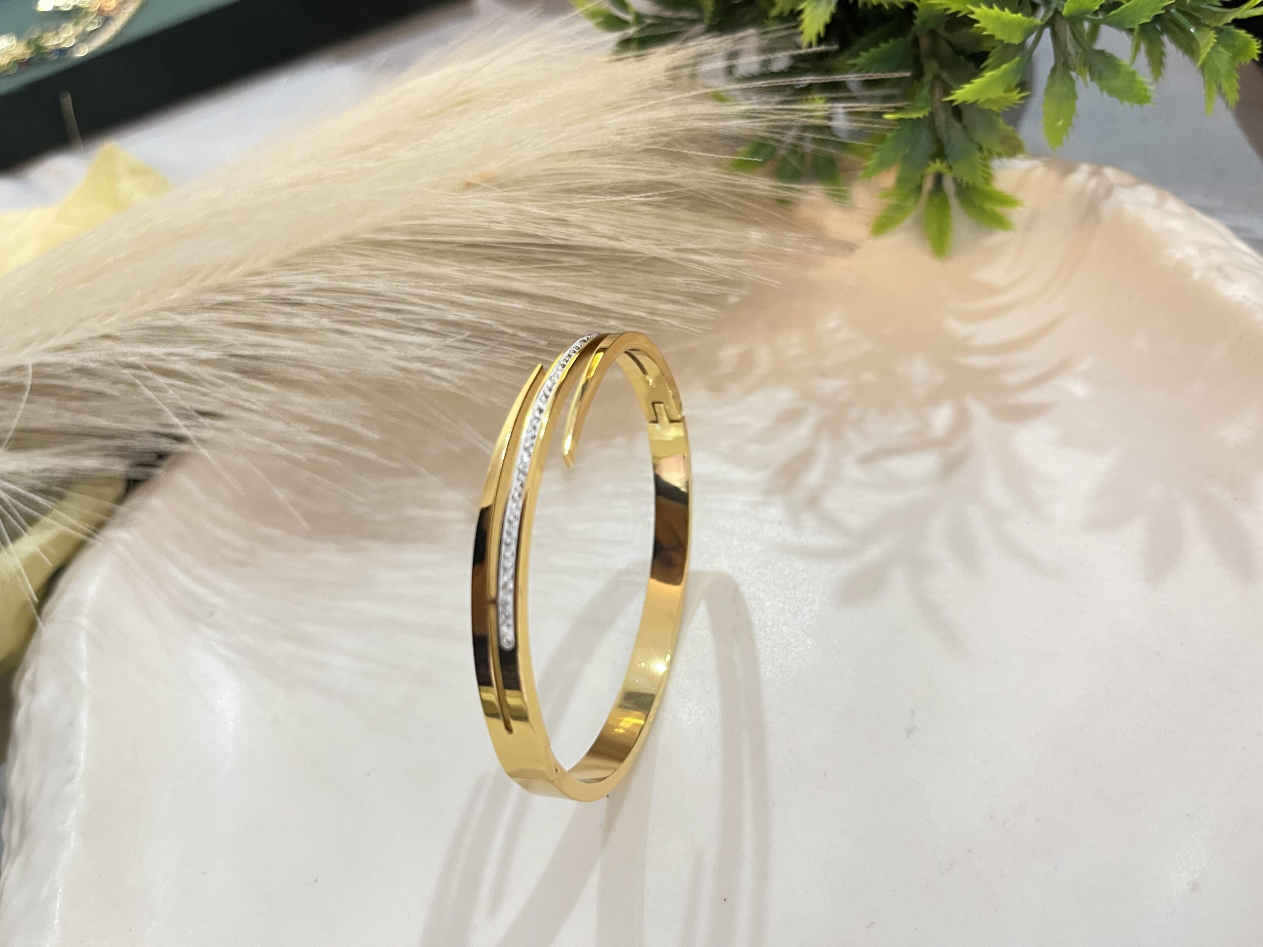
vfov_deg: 53.1
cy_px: 474
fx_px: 949
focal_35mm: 26
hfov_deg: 67.3
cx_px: 632
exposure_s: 1/50
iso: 320
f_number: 1.6
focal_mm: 5.1
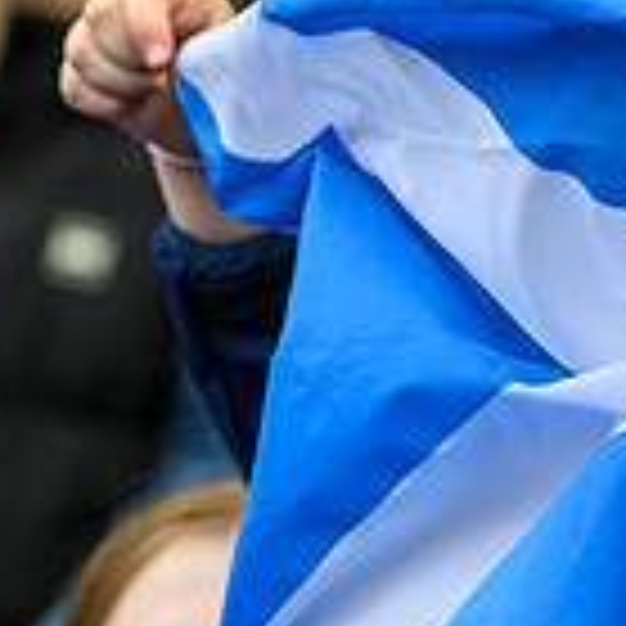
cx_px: 995
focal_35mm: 1692
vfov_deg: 1.0
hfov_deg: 1.0
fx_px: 34618
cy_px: 708
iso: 640
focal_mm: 400
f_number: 4
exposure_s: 1/1000
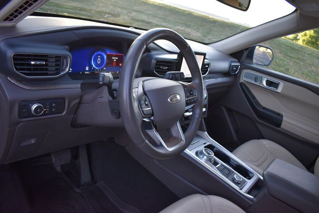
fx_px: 239
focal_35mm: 27
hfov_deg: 67.4
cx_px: 160
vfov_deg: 48.0
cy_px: 106
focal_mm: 18
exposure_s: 1/200
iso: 800
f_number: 3.5
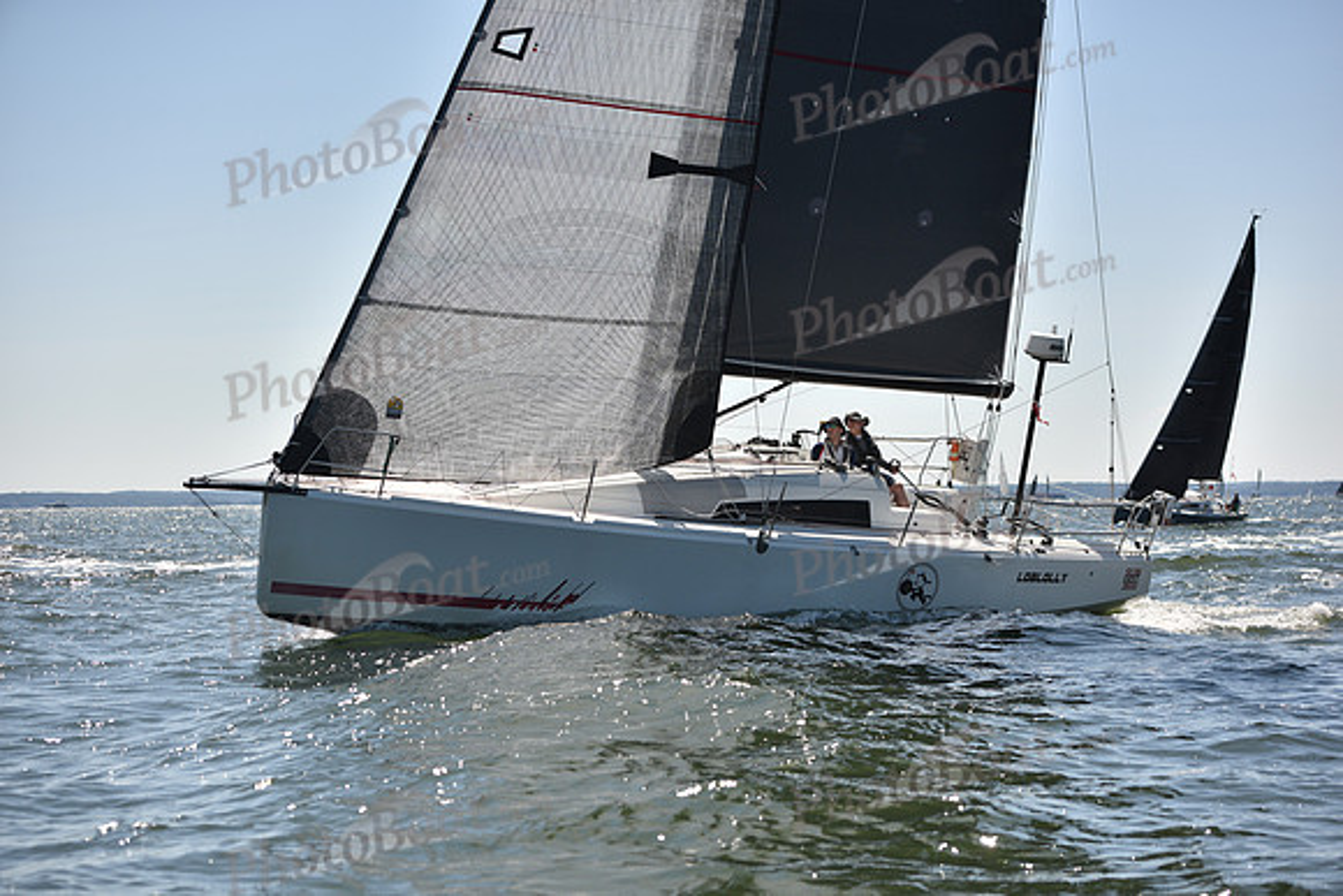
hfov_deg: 28.8
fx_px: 2612
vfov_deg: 19.5
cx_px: 672
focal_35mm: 70
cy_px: 448
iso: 250
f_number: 4.5
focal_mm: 70
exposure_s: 1/1250
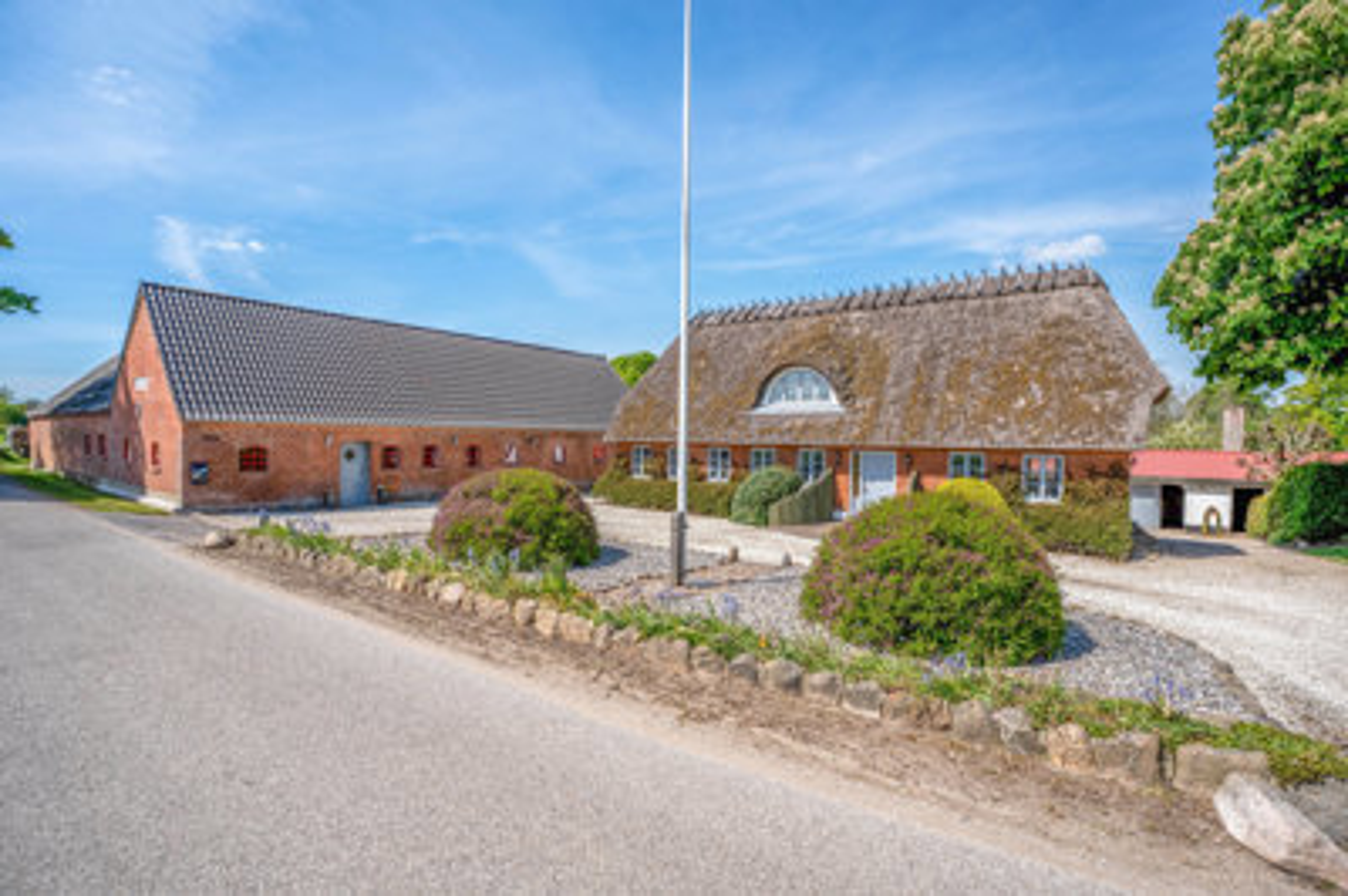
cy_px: 448
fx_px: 599
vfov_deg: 73.6
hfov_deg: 96.8
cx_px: 674
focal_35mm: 16
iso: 100
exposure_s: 1/4000
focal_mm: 16
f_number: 9
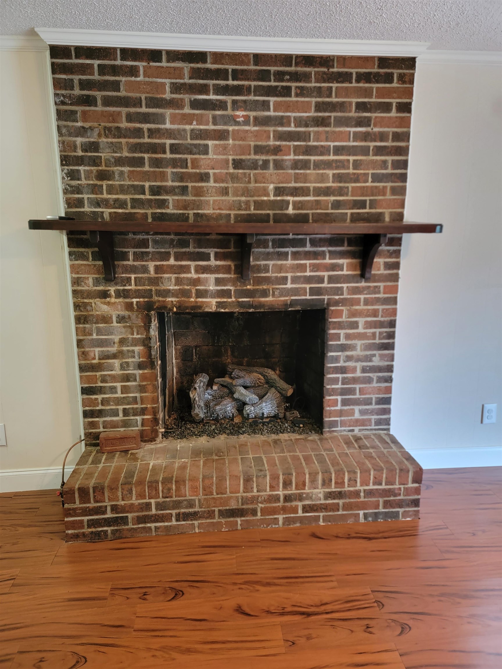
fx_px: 464
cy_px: 334
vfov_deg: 71.6
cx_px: 251
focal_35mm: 24
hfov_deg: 56.8
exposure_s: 1/40
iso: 320
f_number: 1.8
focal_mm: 6.7
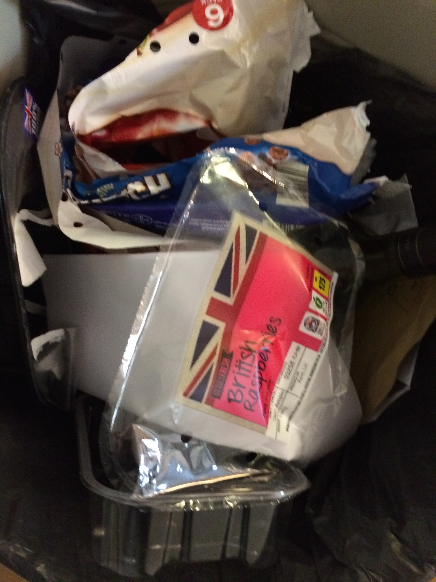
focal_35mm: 29
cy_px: 291
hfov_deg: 48.2
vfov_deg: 61.7
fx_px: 487
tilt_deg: -87.9
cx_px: 218
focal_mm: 4.15
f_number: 2.2
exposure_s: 1/15
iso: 500
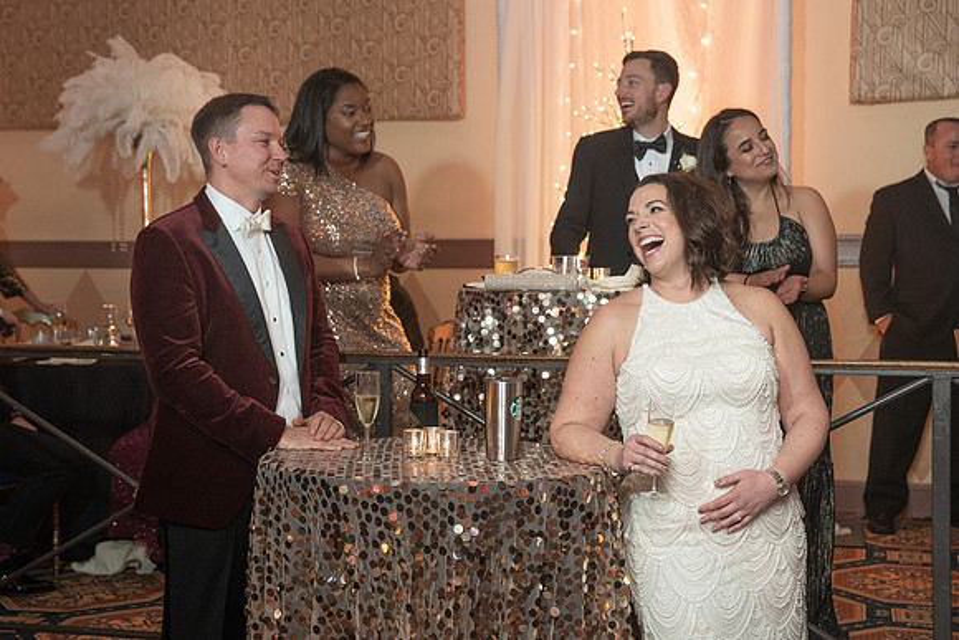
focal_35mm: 50
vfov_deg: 26.9
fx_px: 1340
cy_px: 329
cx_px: 450
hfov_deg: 39.4
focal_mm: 47
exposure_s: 1/125
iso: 2000
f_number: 4
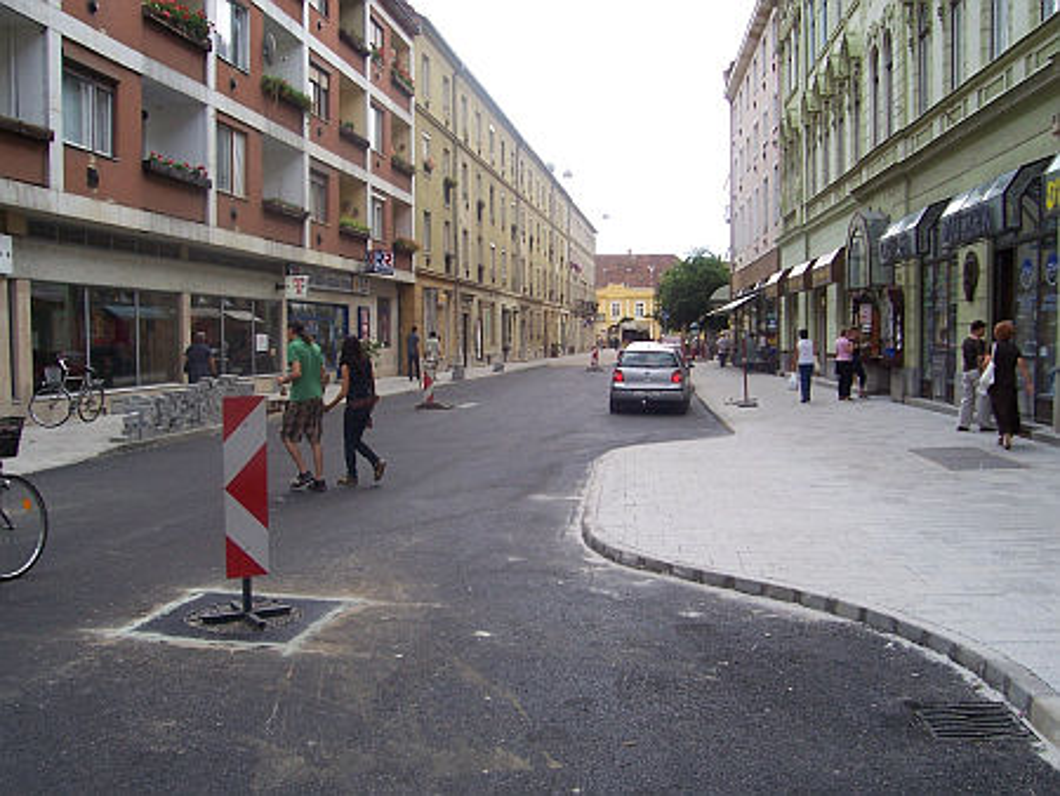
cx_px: 530
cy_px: 398
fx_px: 1042
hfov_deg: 53.9
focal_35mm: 34
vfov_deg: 41.8
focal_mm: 5.6
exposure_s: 1/180
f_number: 5.6
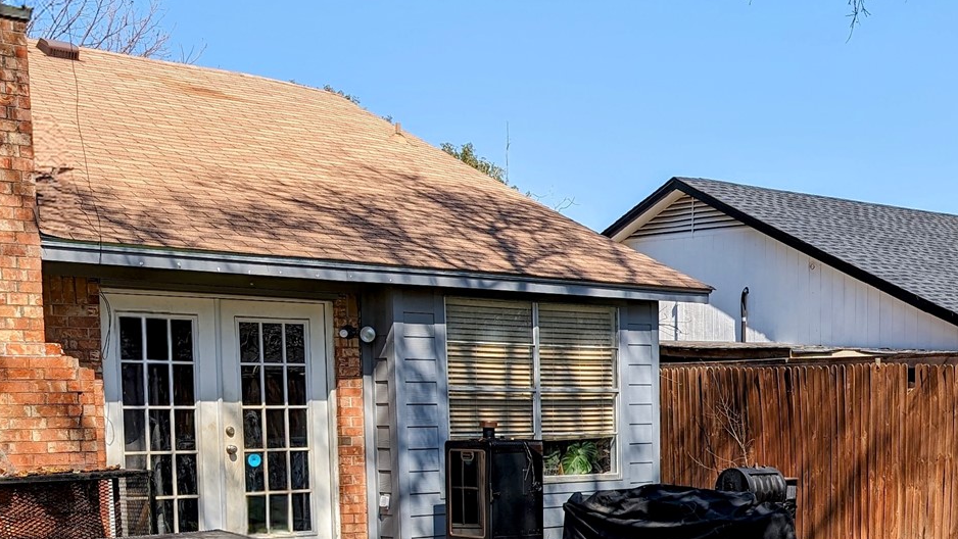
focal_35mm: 57
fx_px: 1448
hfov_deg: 35.5
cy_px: 586
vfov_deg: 20.2
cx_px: 752
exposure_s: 1/945
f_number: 1.68
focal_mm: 6.9
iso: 17
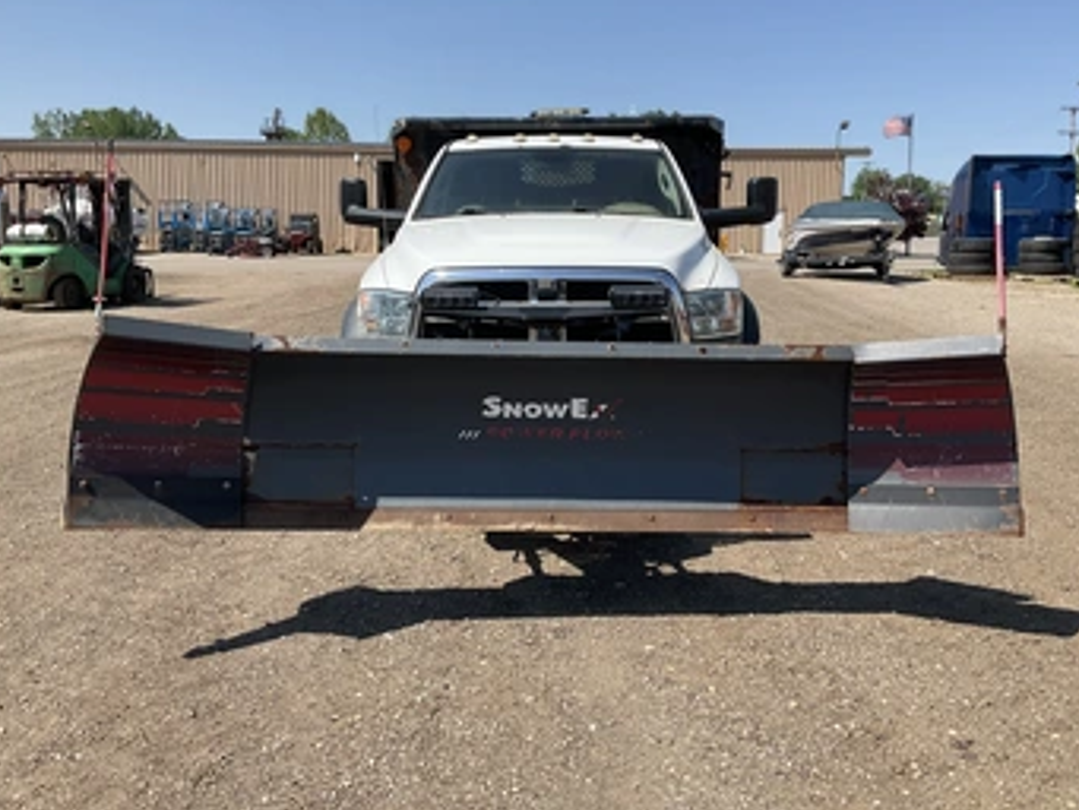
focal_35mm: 34
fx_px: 1060
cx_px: 563
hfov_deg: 53.9
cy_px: 354
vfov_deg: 41.7
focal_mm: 3
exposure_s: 1/1786
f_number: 1.8
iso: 25
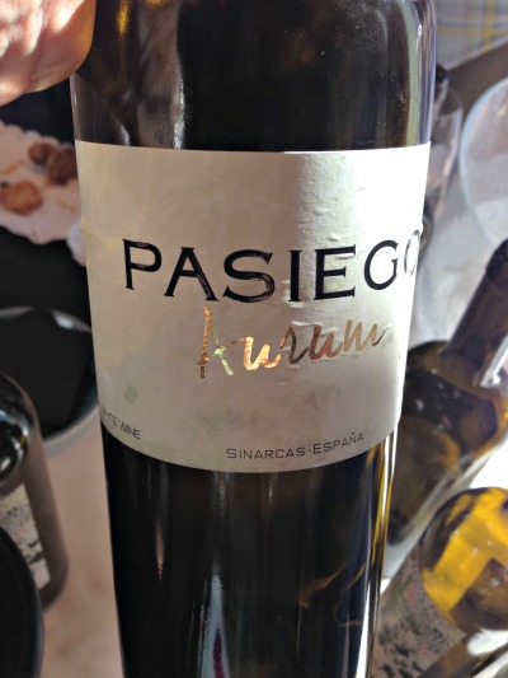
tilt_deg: -47.5
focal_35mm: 33
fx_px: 645
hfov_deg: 43.0
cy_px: 339
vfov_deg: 55.3
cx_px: 254
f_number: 2.4
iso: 50
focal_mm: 4.12
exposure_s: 1/177
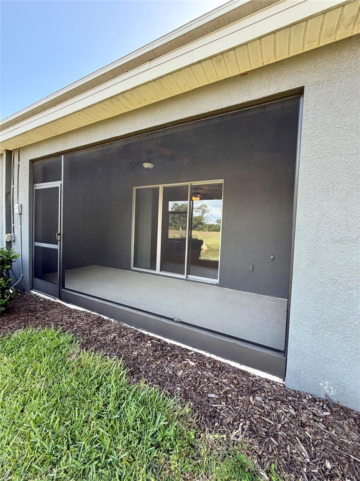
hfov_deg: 85.7
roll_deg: -2.1
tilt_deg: -2.2
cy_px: 240
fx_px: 194
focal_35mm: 14
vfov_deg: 102.1
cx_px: 180
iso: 64
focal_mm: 2.22
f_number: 2.2
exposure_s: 1/126
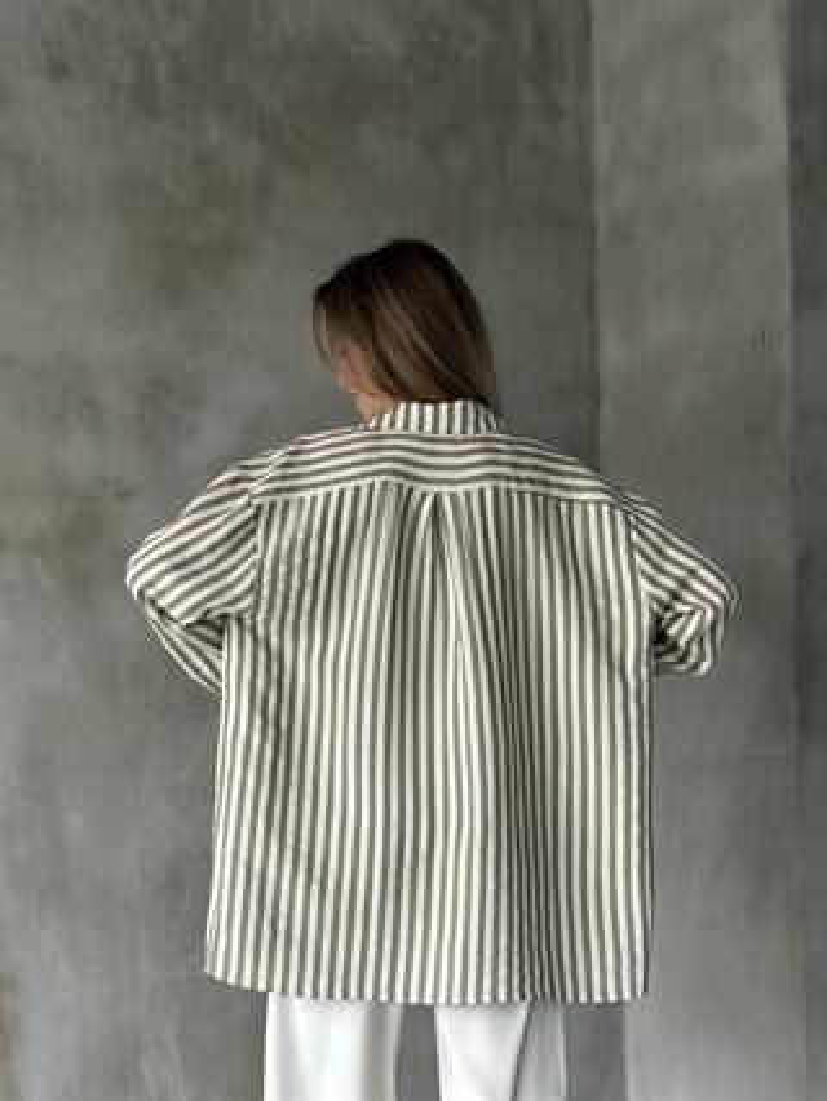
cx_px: 414
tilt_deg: +3.1
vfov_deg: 39.6
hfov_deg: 30.3
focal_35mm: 48
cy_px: 550
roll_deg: -0.3
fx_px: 1527
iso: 200
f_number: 1.78
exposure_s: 1/60
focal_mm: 6.86
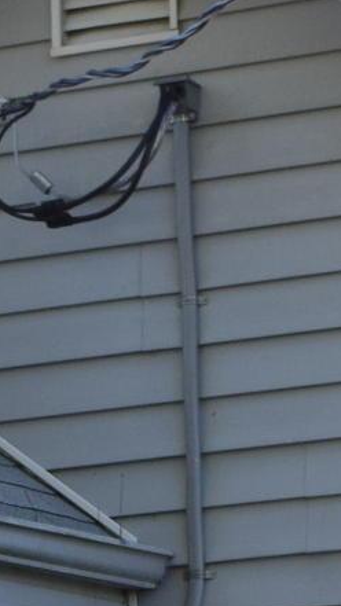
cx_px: 234
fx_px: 4639
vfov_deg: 7.2
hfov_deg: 4.2
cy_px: 1194
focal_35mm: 289
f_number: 8
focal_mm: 27
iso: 400
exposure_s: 1/250
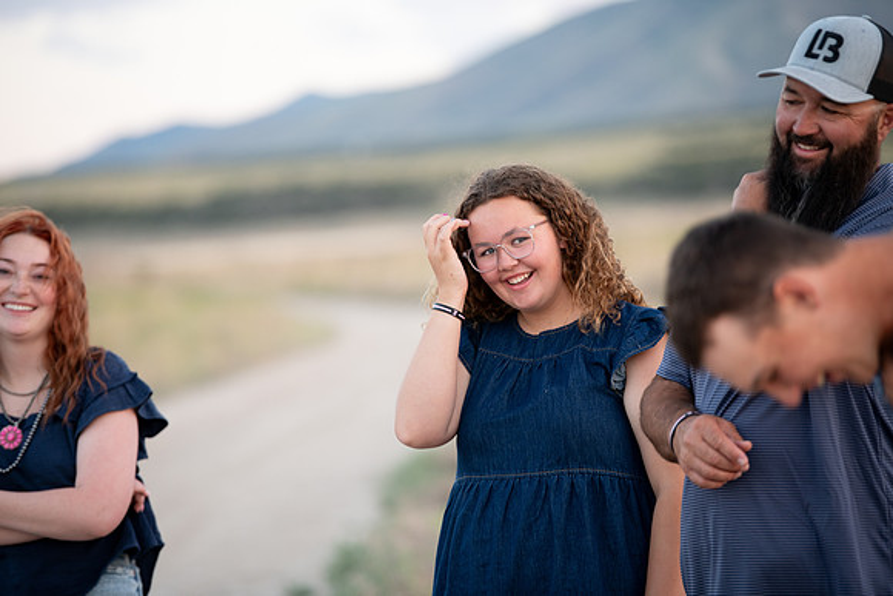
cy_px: 298
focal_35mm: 165
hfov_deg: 12.4
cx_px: 446
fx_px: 4094
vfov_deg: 8.3
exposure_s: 1/80
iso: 400
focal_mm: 165
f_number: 2.8
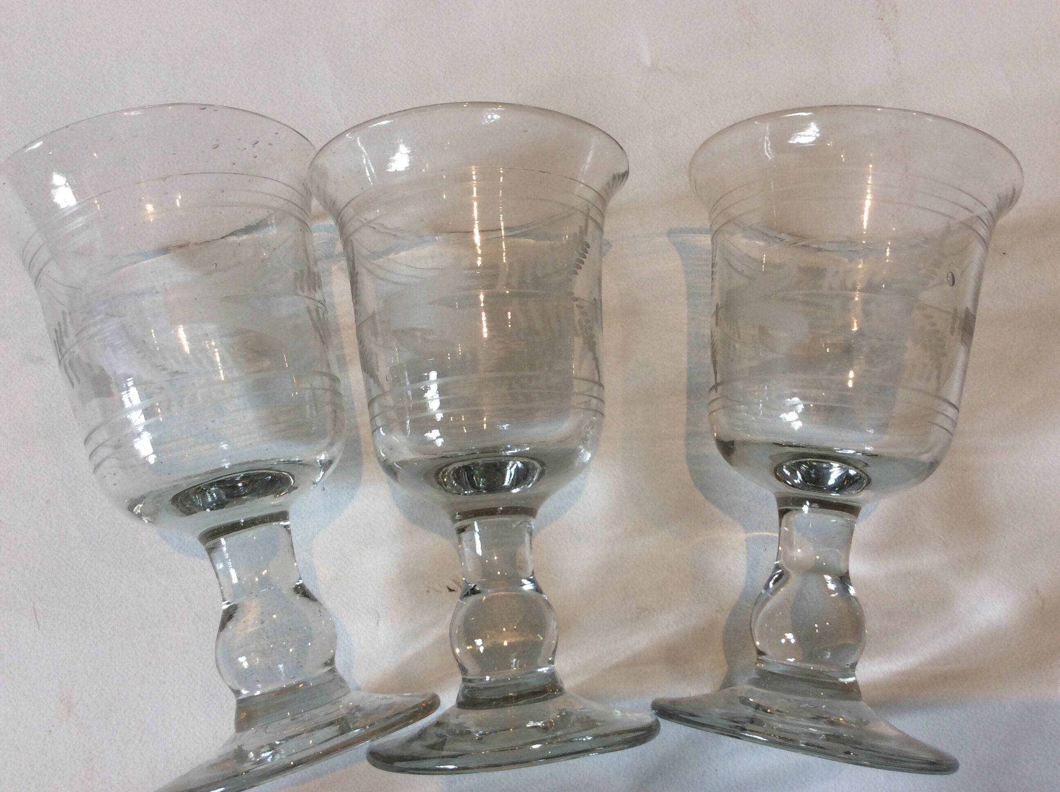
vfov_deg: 44.1
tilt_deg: -78.0
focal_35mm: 32
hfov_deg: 56.9
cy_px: 396
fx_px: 978
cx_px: 530
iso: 32
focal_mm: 3.3
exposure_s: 1/33
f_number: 2.4
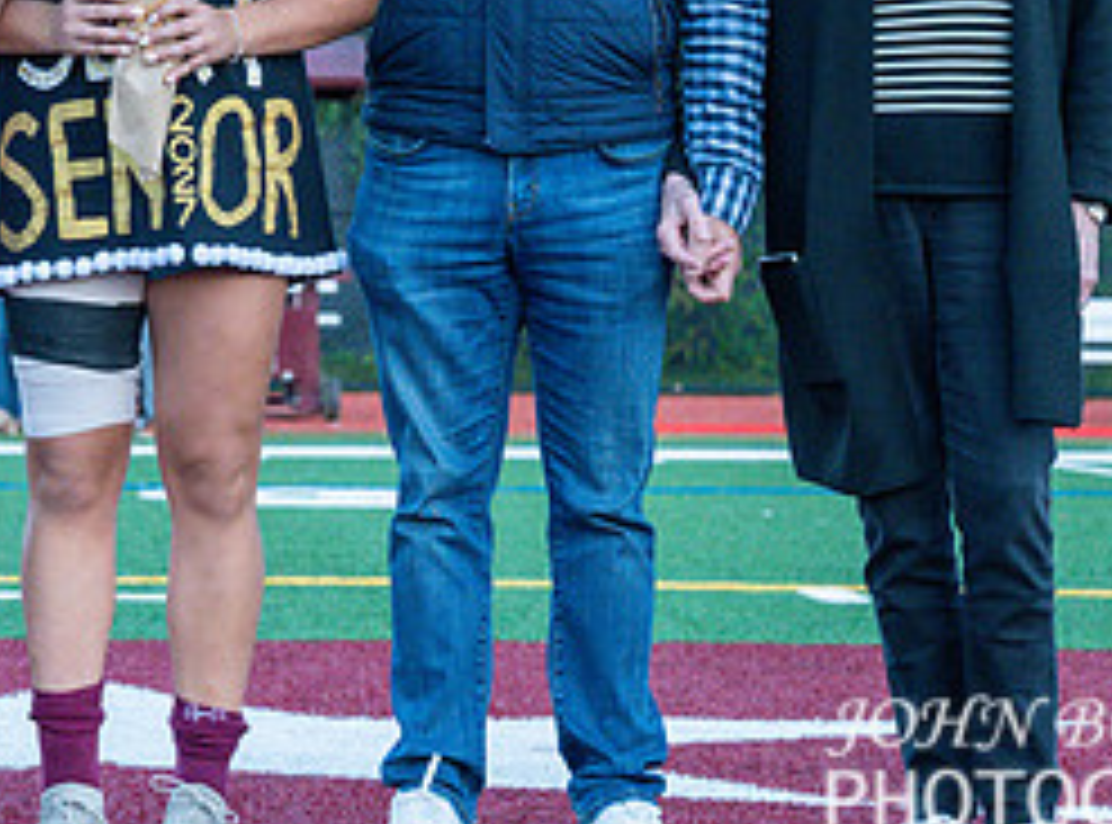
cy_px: 59
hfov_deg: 9.0
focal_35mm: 221
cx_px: 371
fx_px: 7068
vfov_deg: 6.7
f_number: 6.3
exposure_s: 1/640
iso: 4000
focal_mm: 88
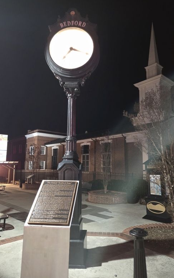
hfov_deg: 49.2
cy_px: 139
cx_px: 96
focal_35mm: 25
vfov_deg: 72.5
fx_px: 190
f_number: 1.8
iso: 1250
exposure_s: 1/20
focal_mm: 5.4
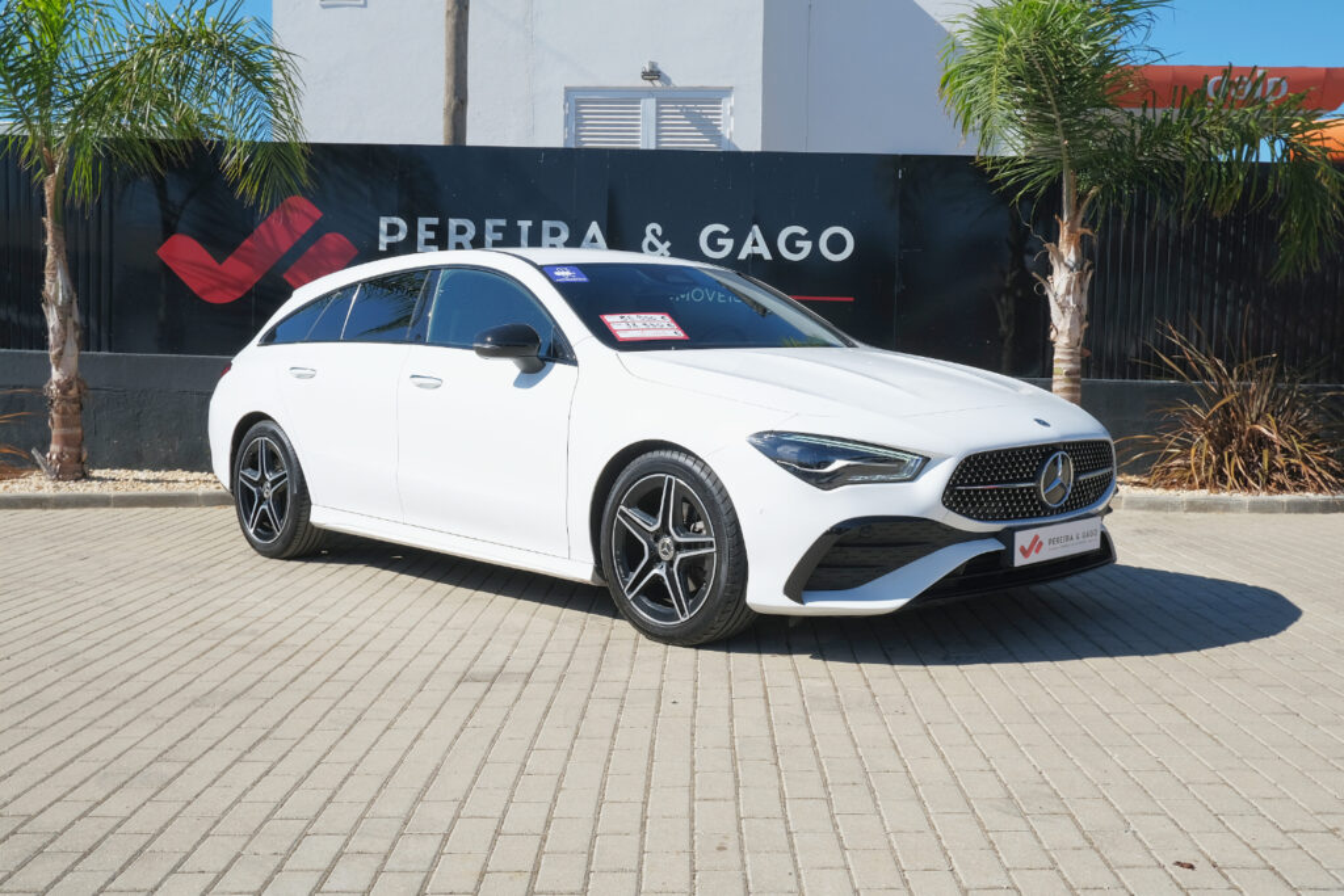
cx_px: 672
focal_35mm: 37
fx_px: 1381
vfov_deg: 36.0
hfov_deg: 51.9
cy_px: 448
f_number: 9
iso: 160
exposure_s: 1/320
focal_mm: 24.9
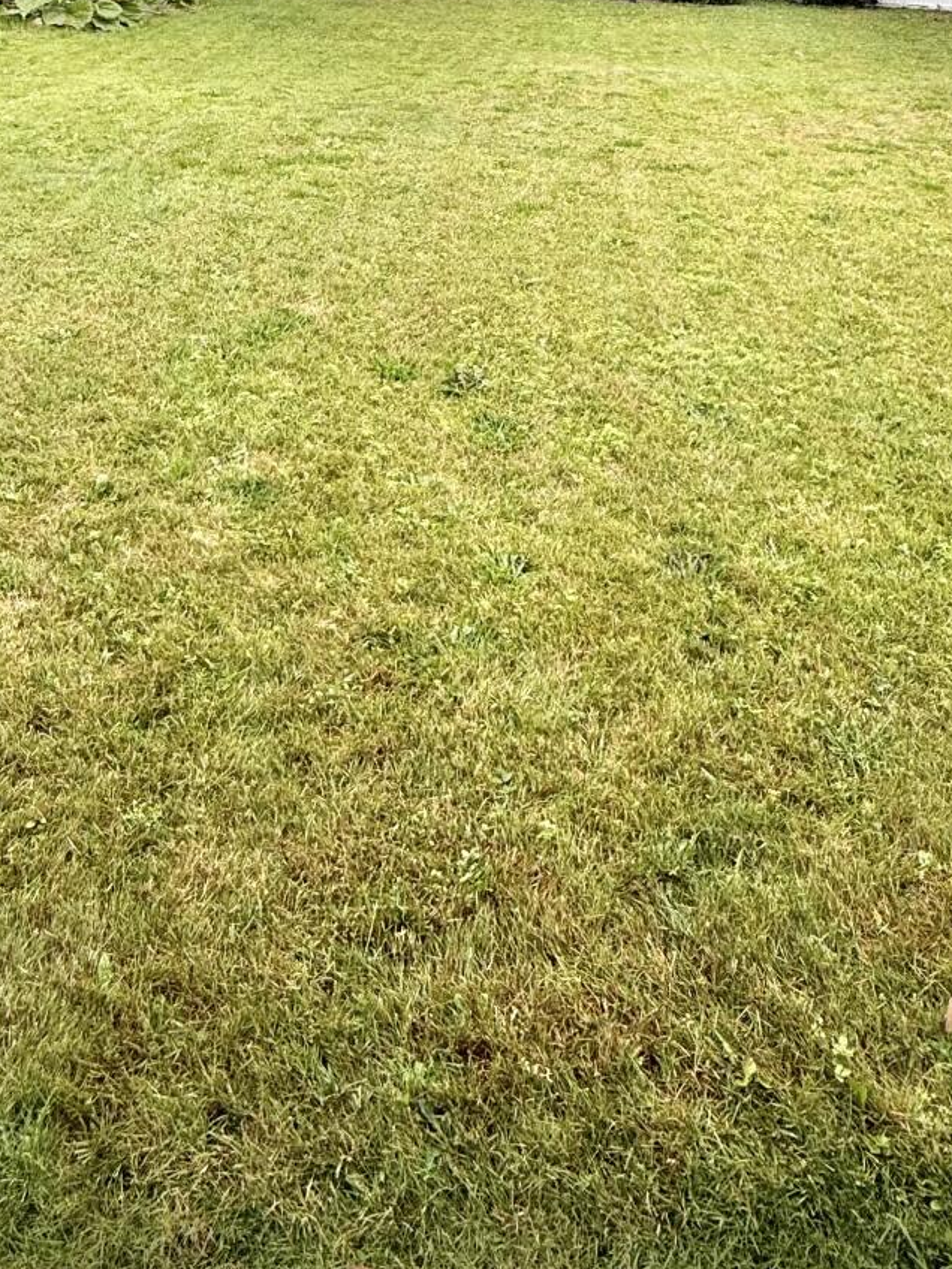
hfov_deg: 42.9
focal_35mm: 33
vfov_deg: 51.4
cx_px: 491
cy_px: 230
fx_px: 1210
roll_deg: -0.5
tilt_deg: -19.3
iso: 50
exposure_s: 1/152
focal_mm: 2.22
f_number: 2.2
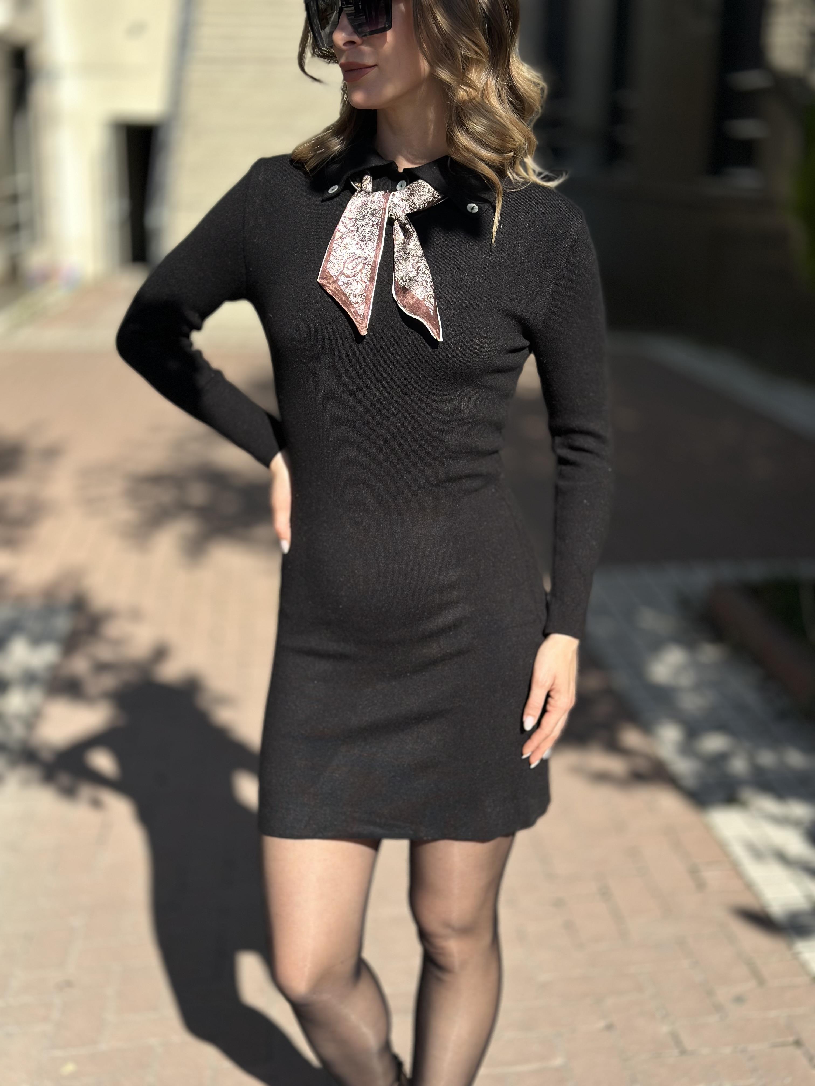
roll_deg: -1.3
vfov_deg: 39.7
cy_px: 543
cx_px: 408
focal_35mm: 48
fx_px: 1507
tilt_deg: -15.5
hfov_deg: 30.3
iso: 100
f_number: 1.78
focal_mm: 6.86
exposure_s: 1/2732
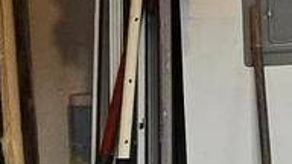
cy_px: 44
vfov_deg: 11.4
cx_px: 742
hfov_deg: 13.4
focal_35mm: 106
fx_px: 821
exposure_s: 1/60
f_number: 2.2
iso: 320
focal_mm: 2.2
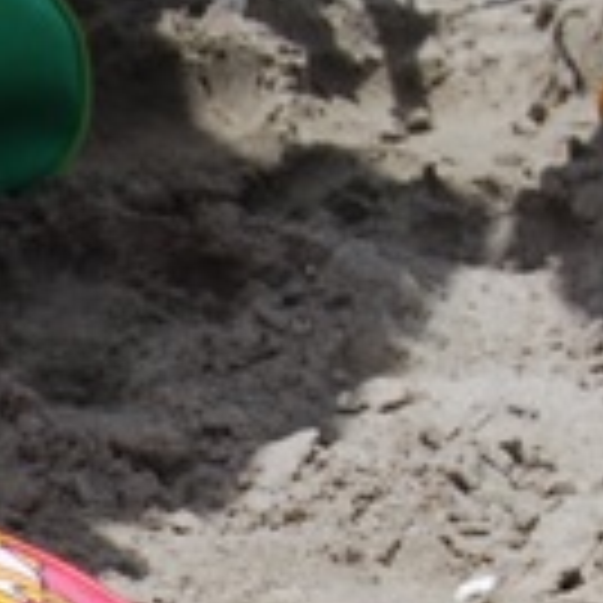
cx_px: -1066
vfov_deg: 3.1
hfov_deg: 3.0
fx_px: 11183
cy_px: 1152
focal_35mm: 567
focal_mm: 55
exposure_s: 1/320
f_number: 9
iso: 100
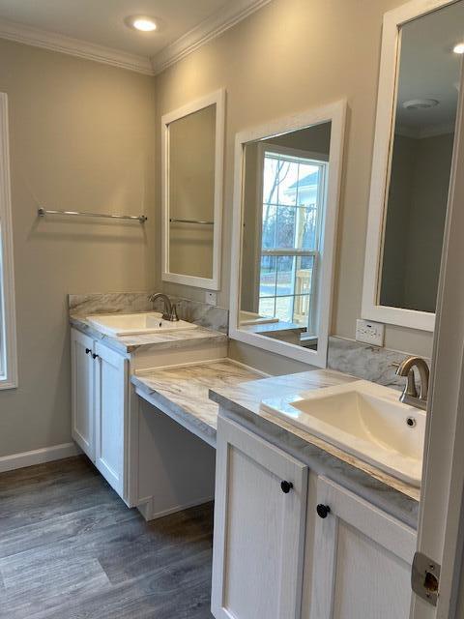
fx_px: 465
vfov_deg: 67.3
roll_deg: -2.4
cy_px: 310
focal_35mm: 26
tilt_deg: -8.6
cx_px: 232
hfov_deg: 53.1
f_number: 1.8
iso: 64
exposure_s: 1/120
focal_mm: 4.25
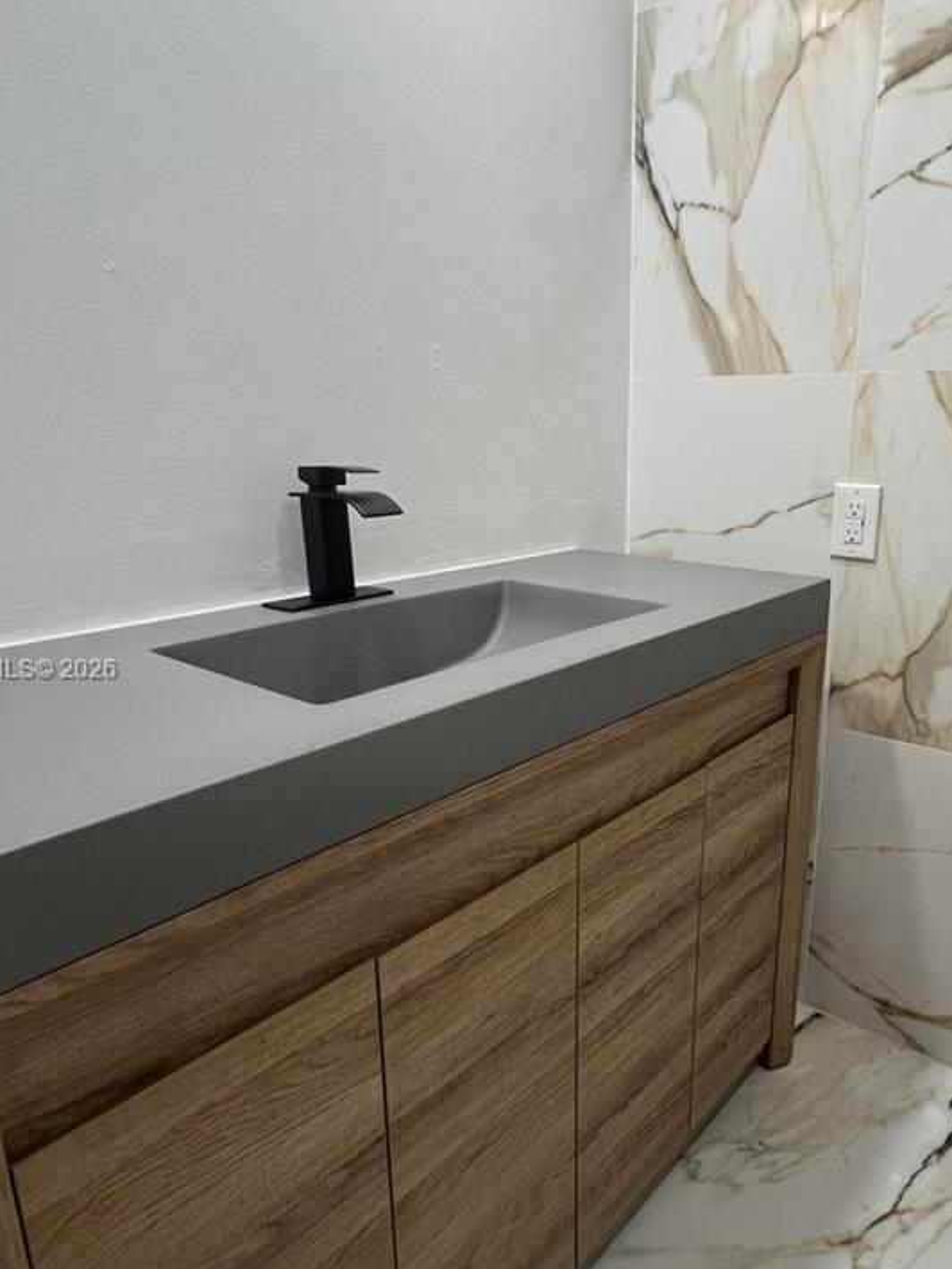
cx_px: 591
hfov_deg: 60.4
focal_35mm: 22
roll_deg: -0.3
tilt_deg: -15.7
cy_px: 671
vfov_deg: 76.3
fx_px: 806
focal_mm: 1.57
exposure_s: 1/120
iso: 125
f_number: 1.8
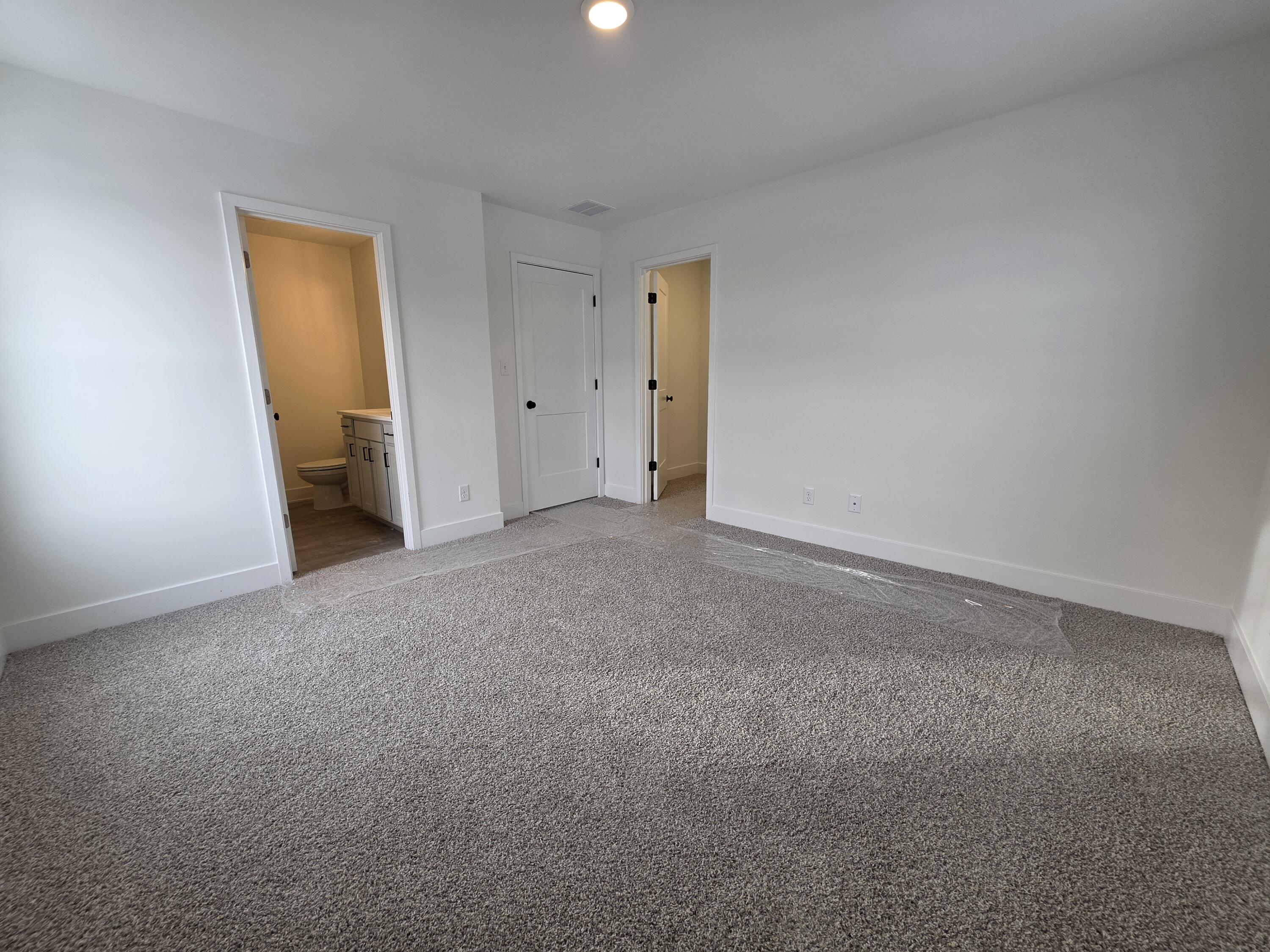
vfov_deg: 89.9
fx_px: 477
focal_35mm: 13
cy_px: 476
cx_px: 635
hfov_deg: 106.2
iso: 80
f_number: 1.9
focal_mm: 2.2
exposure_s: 1/120
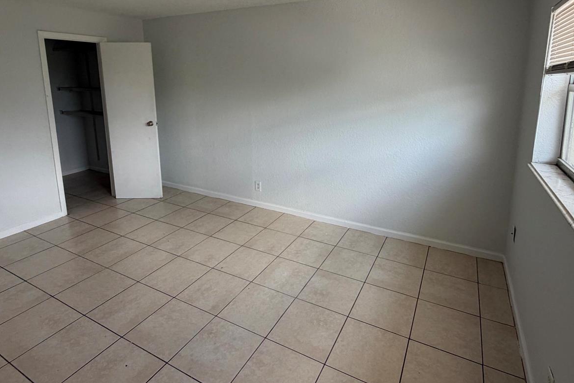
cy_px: 129
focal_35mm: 20
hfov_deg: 83.9
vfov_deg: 60.5
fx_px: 319
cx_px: 306
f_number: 2.2
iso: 100
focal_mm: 2.22
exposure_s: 1/121
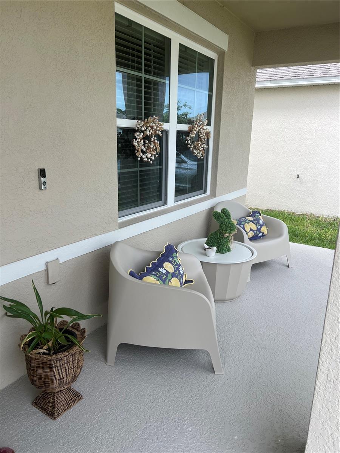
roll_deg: -0.5
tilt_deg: -13.5
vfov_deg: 67.3
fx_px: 340
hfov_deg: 53.1
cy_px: 226
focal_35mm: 26
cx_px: 170
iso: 50
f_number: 1.5
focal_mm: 5.7
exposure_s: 1/758
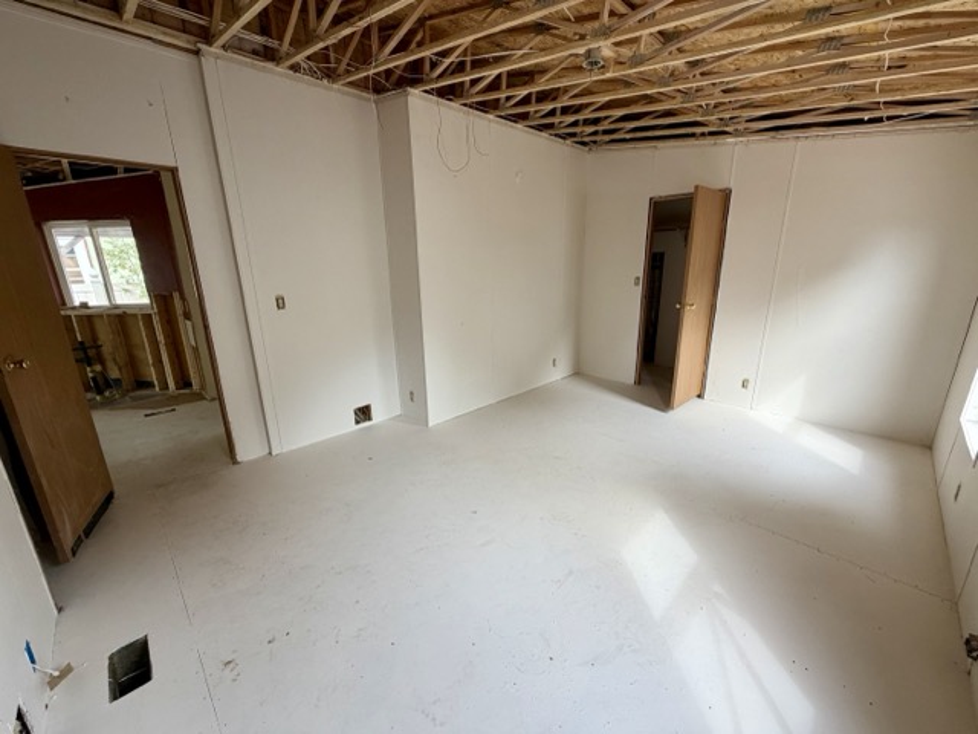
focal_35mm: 14
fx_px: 396
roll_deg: +1.0
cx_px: 489
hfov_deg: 102.1
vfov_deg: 85.7
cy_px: 367
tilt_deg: -14.9
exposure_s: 1/121
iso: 100
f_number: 2.2
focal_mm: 2.22
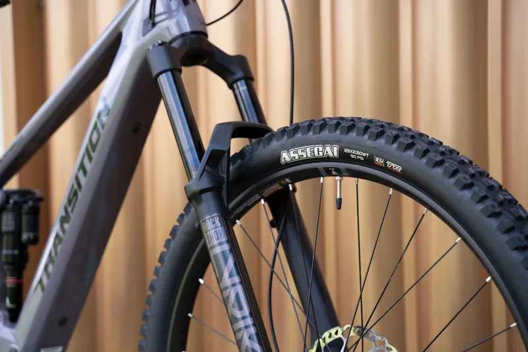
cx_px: 264
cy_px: 176
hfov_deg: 28.1
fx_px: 1056
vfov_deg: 18.9
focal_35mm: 72
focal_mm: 72
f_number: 4
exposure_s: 1/1250
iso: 1000
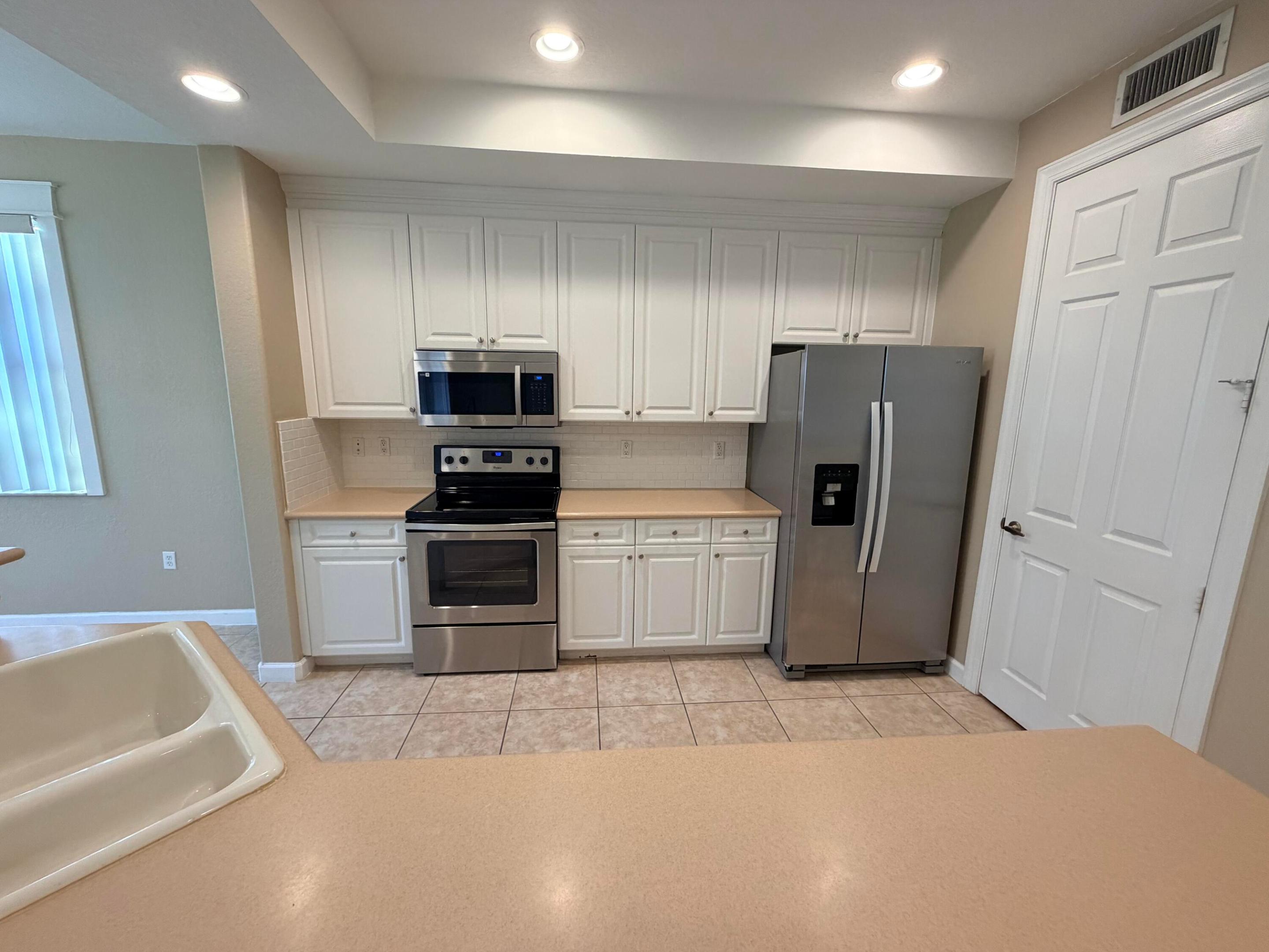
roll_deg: -0.5
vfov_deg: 85.7
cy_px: 476
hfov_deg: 102.1
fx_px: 513
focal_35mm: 14
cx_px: 634
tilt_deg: -10.0
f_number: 2.2
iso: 250
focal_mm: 2.22
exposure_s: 1/120
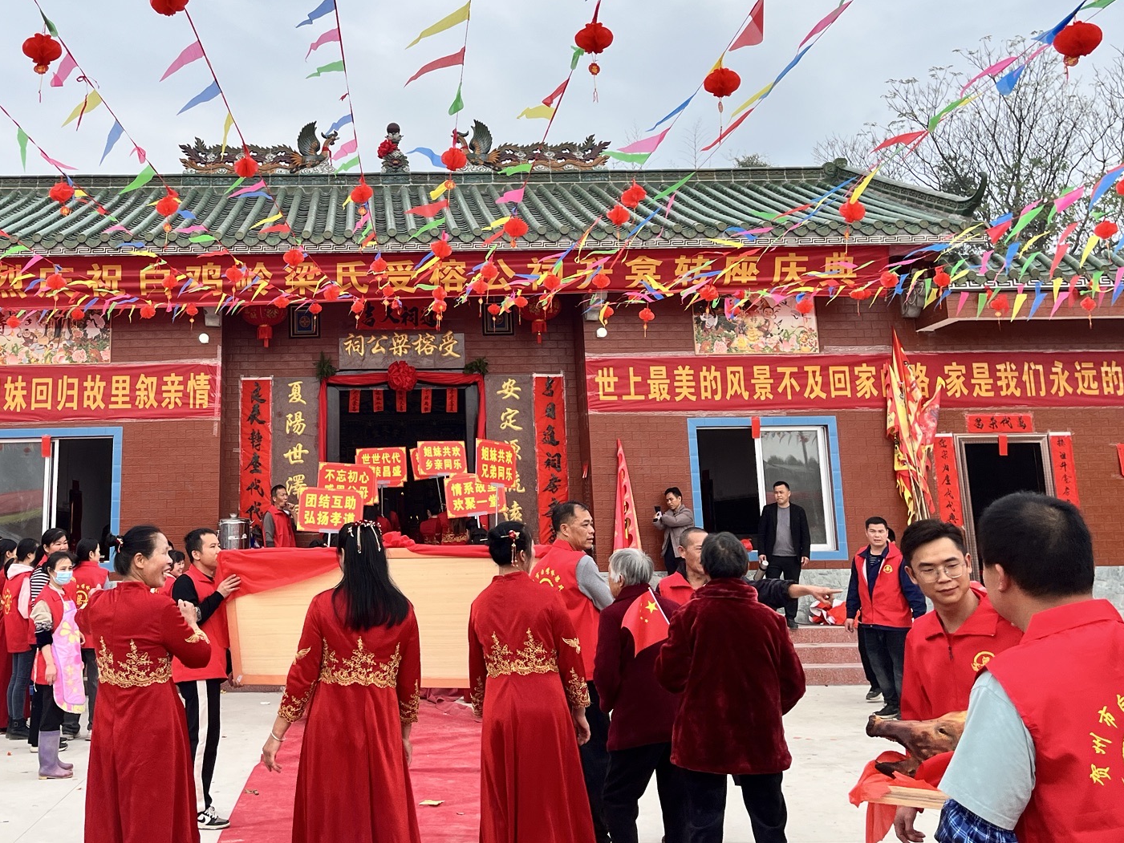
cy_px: 261
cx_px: 394
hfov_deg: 48.3
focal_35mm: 38
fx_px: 1234
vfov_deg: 37.2
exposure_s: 1/1923
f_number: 1.6
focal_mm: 5.1
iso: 50
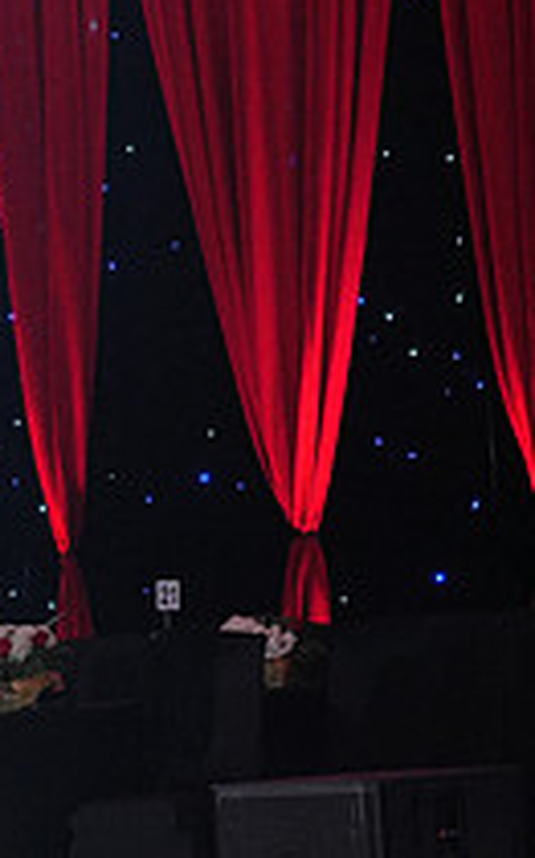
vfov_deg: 9.2
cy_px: 737
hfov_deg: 5.6
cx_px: -633
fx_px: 5326
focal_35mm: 228
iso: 1600
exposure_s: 1/400
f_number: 5
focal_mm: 81
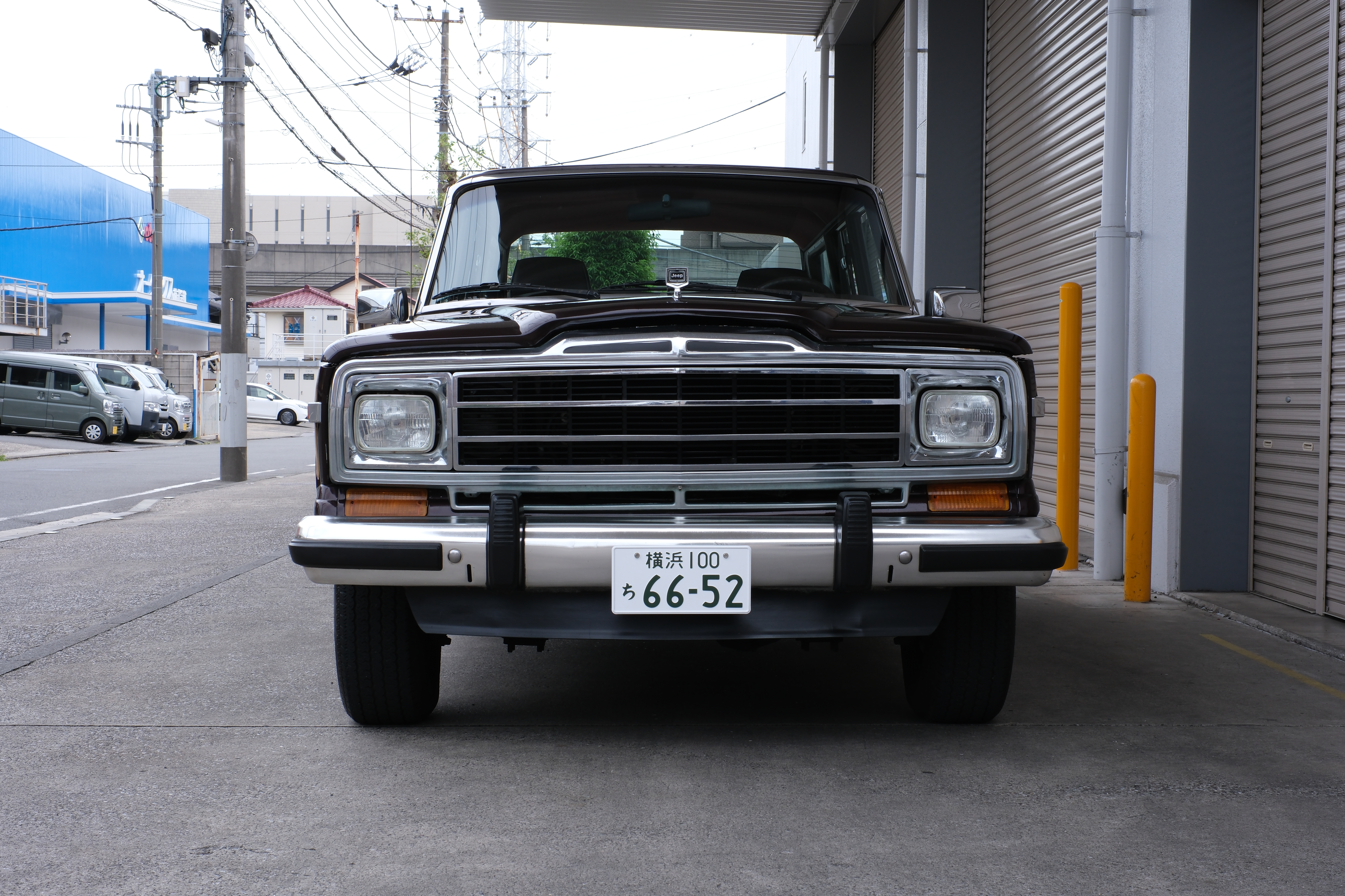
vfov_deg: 25.5
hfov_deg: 37.5
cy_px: 448
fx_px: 1980
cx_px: 672
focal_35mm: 53
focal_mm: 35
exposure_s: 1/105
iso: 320
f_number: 13
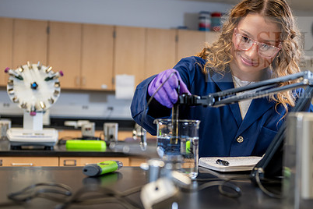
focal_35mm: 65
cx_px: 182
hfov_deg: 30.9
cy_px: 111
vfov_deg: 20.9
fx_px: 565
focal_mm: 45
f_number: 3.2
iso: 640
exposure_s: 1/200
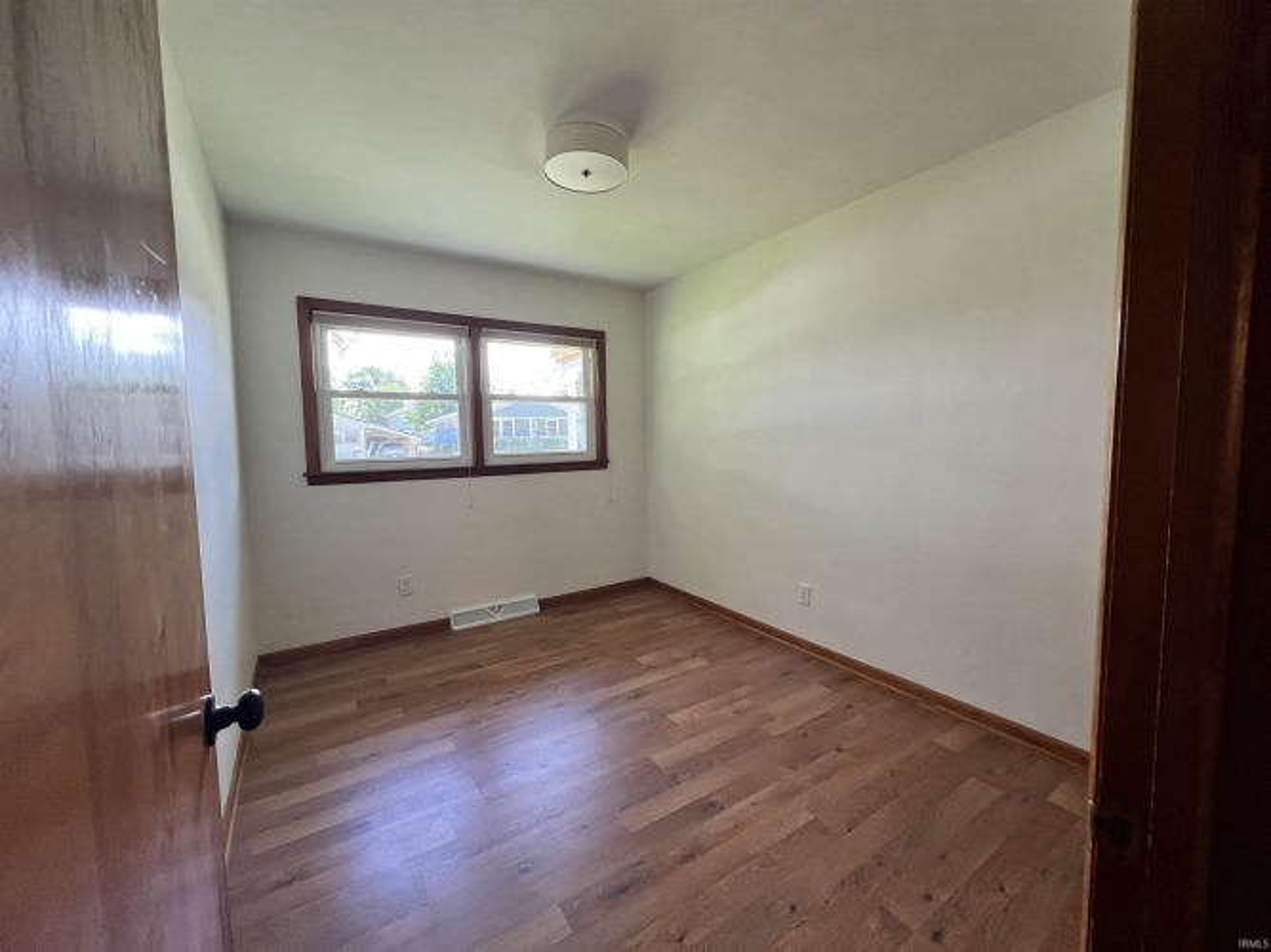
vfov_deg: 89.9
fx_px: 477
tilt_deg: -5.2
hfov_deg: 106.2
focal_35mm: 13
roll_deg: +0.4
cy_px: 476
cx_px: 636
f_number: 1.8
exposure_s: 1/120
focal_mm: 1.57
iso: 250
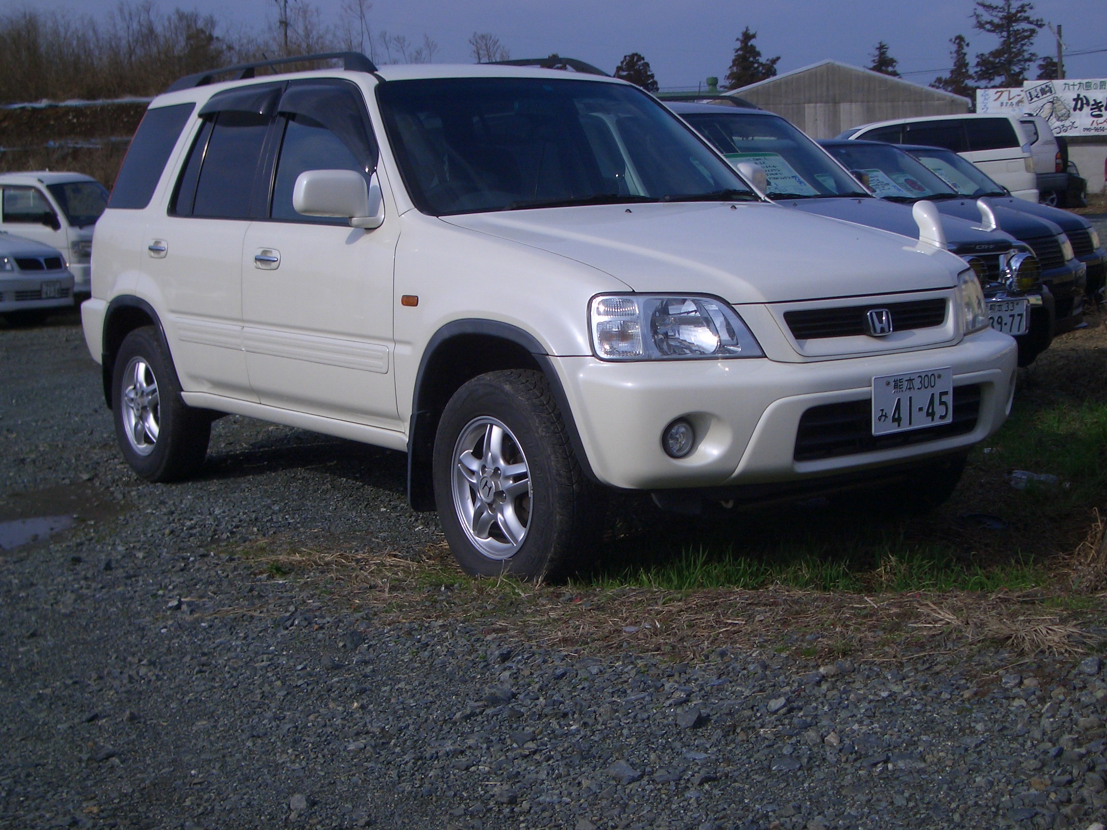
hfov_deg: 38.9
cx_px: 554
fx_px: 1567
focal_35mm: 49
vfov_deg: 29.7
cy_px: 415
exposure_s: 1/1600
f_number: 5
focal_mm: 8.2
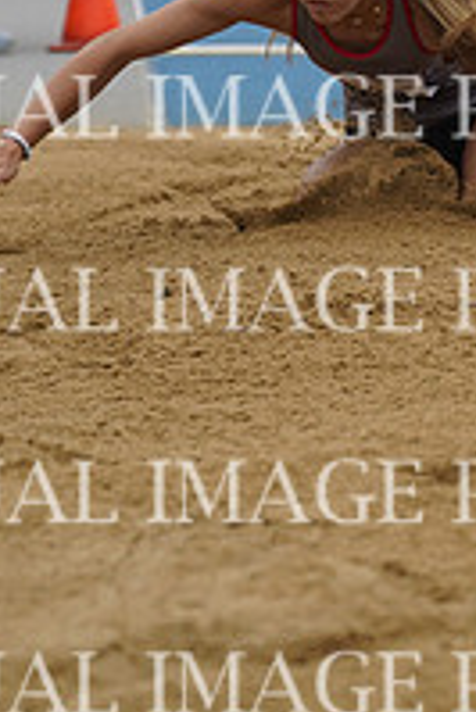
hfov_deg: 4.7
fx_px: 5745
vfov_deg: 7.1
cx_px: 428
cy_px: 11
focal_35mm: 290
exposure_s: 1/3200
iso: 800
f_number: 3.5
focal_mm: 99.4
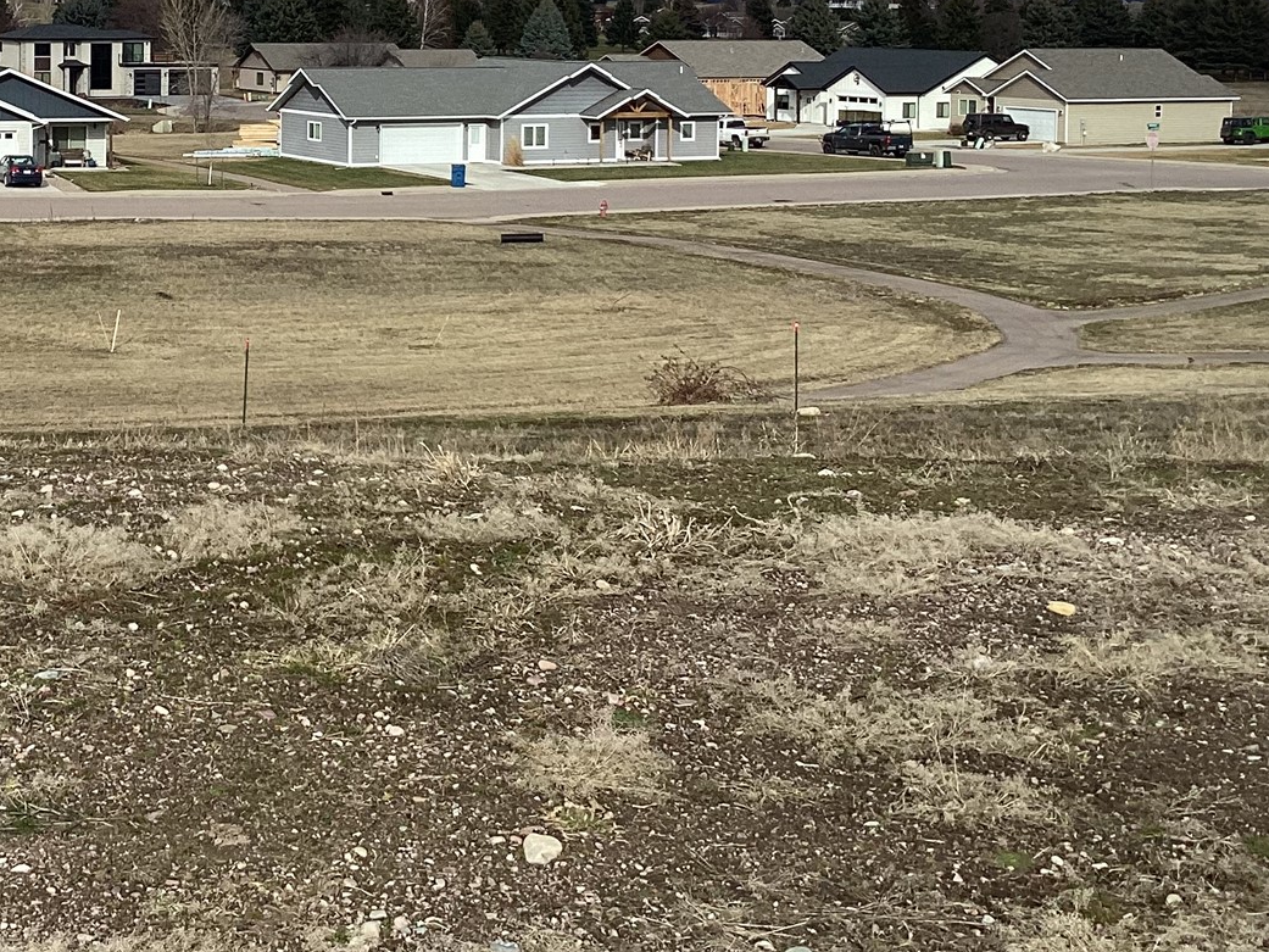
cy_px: 94
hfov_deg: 30.8
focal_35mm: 61
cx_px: 229
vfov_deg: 23.4
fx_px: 2236
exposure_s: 1/1481
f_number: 2.4
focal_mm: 3.3
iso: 25
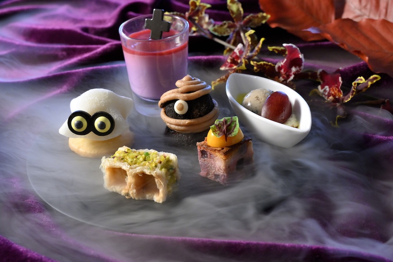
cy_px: 131
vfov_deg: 22.6
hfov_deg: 33.4
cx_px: 196
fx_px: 655
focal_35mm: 60
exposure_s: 1/30
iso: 2500
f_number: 8
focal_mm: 40
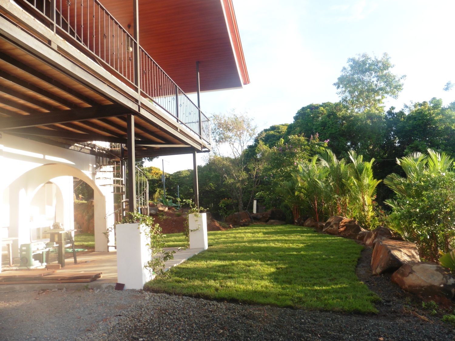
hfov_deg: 71.6
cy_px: 170
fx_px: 315
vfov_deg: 56.8
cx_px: 228
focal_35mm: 24
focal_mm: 4.3
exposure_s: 1/125
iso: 100
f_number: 4
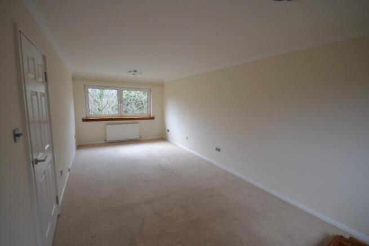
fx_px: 154
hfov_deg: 100.4
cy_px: 123
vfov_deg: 77.4
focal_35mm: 15
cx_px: 184
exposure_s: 1/60
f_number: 4
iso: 560
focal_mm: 10
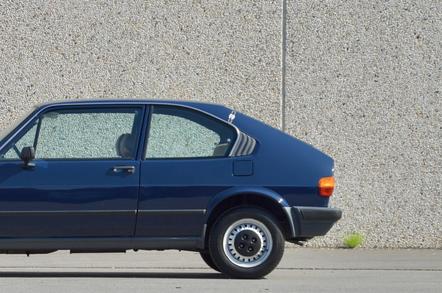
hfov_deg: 11.3
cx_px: 104
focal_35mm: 181
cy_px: 192
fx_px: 2220
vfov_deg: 7.6
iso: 400
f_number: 5.3
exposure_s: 1/400
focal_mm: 70
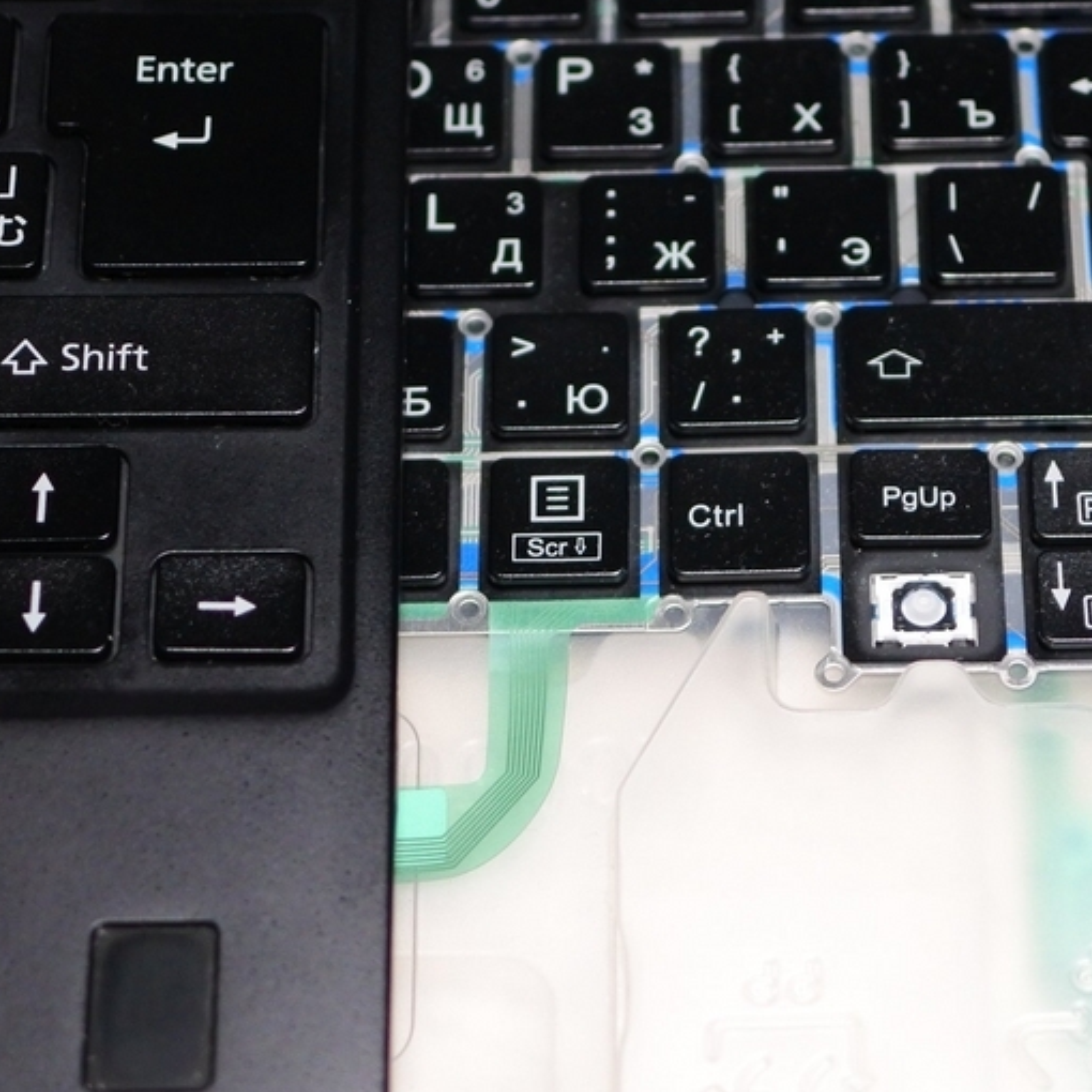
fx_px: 3498
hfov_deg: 17.7
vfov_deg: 17.7
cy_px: 615
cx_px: 683
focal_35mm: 98
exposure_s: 1/100
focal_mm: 18.5
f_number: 1.8
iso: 800
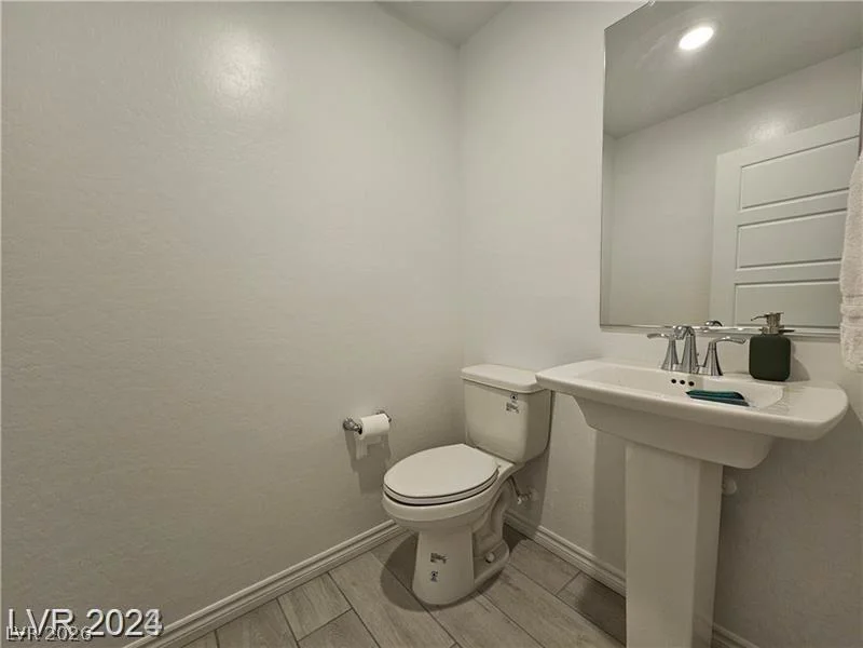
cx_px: 432
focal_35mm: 13
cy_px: 324
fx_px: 324
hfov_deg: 106.2
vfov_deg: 89.9
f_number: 2.2
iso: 125
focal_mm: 2.2
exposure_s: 1/60
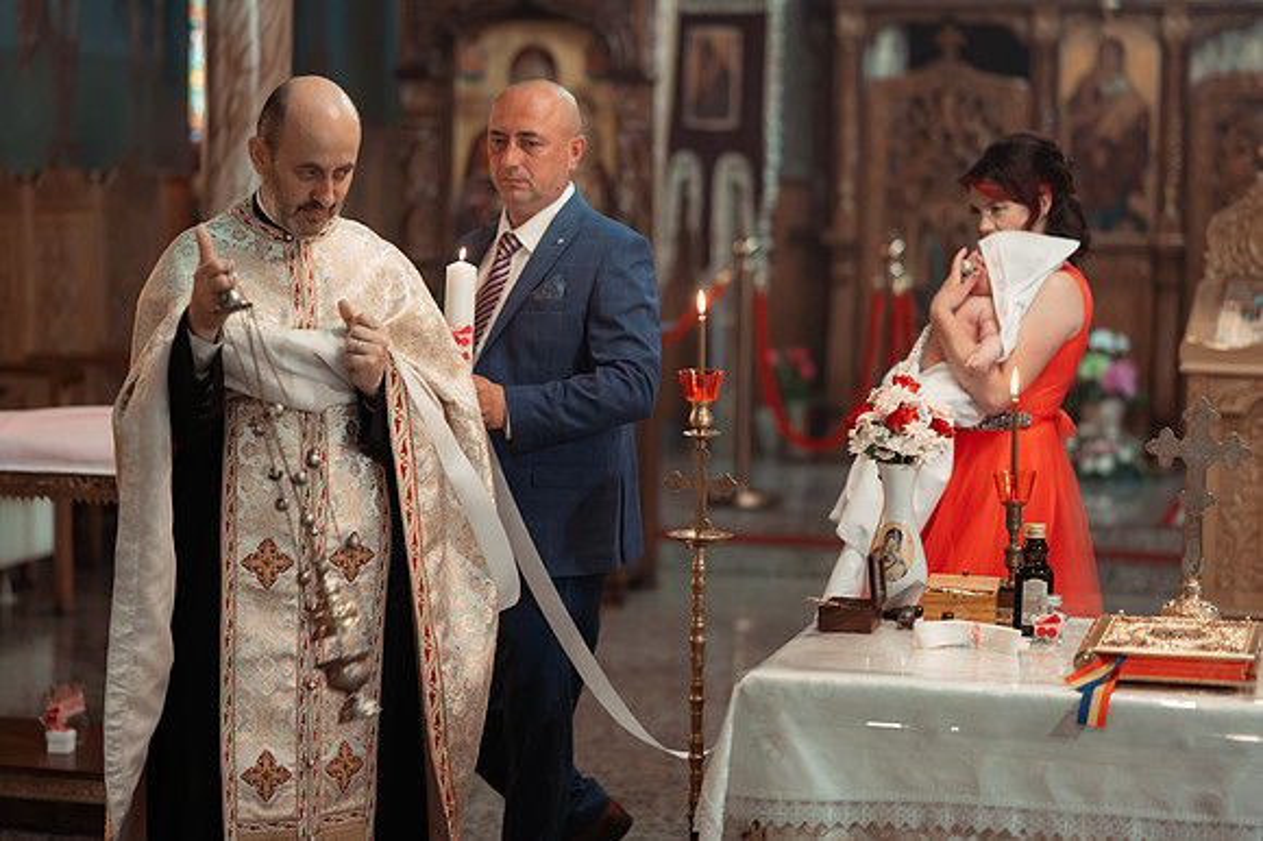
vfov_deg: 14.9
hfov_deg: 22.3
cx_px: 584
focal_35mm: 91
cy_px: 389
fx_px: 3203
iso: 1600
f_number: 2
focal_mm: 85
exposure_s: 1/250
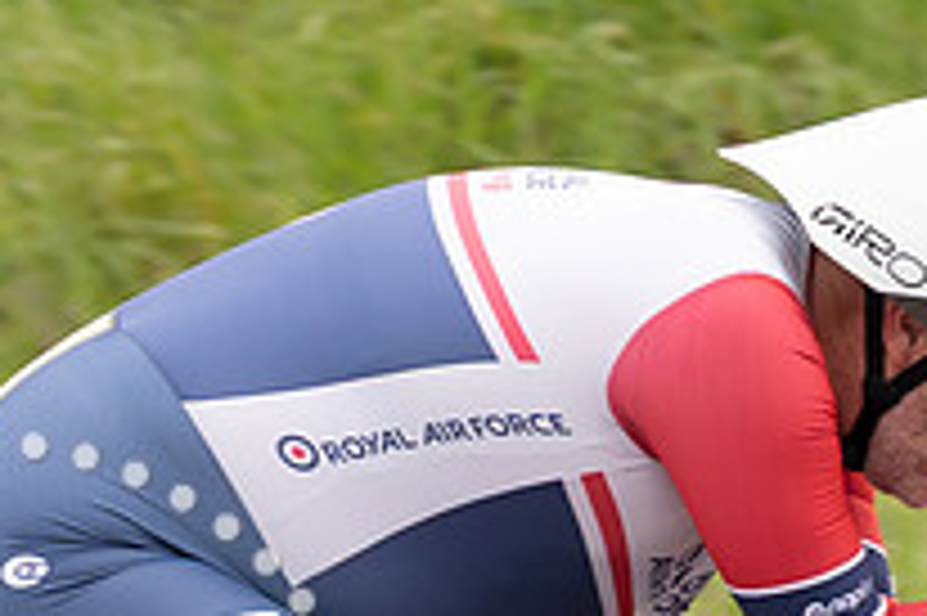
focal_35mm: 1467
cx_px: 1001
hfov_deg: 1.4
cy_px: 256
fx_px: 37744
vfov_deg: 0.9
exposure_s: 1/1000
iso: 250
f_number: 4
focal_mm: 185
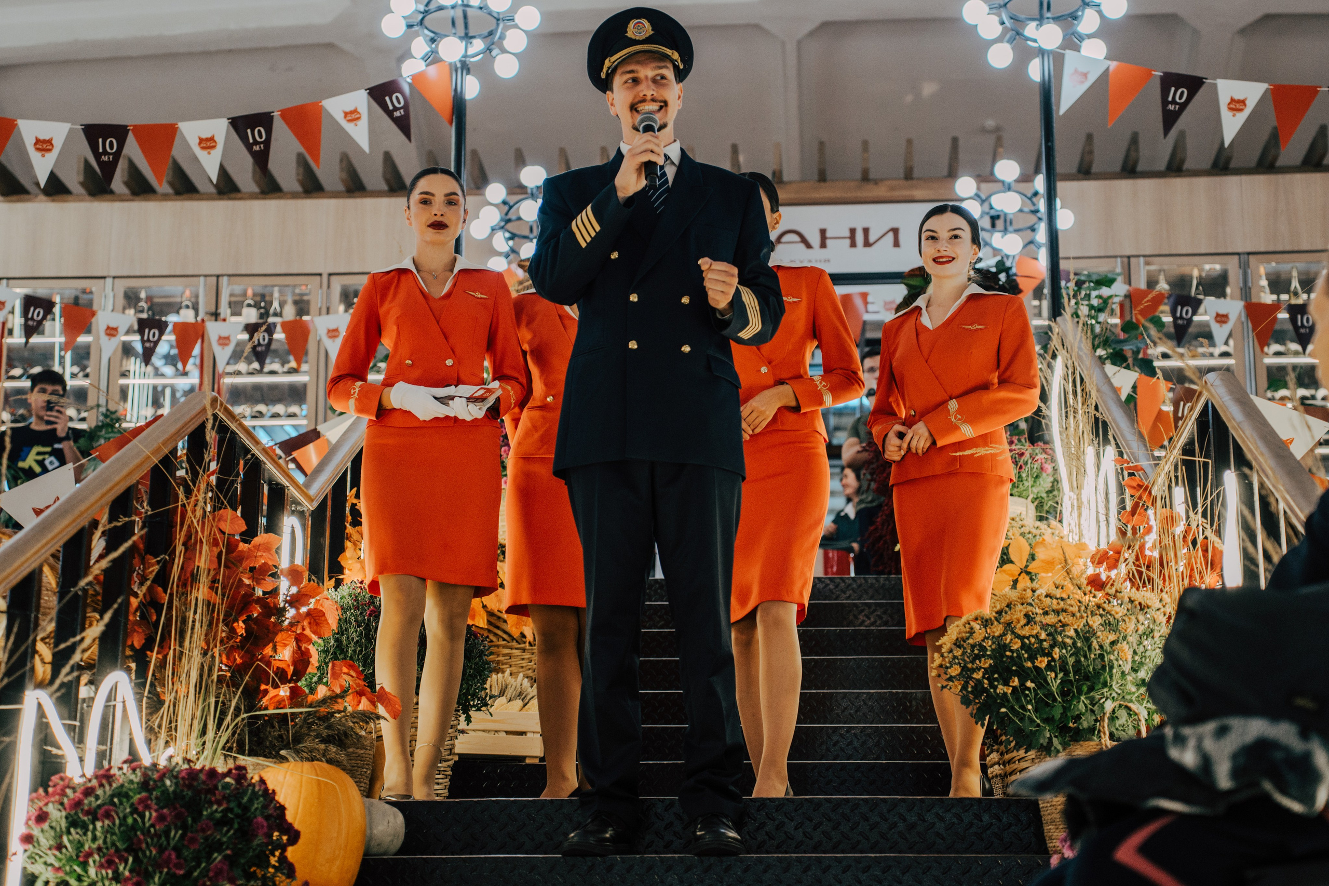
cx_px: 662
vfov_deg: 19.2
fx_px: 2621
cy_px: 410
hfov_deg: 28.5
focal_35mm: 71
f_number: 2.8
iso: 1000
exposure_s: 1/200
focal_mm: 58
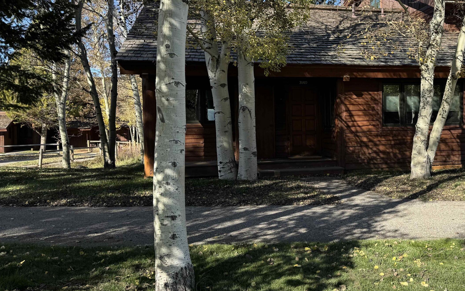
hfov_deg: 52.6
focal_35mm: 36
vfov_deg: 35.3
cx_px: 323
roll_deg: +0.5
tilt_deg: -0.6
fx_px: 456
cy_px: 131
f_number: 1.78
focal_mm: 6.76
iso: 80
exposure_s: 1/1339
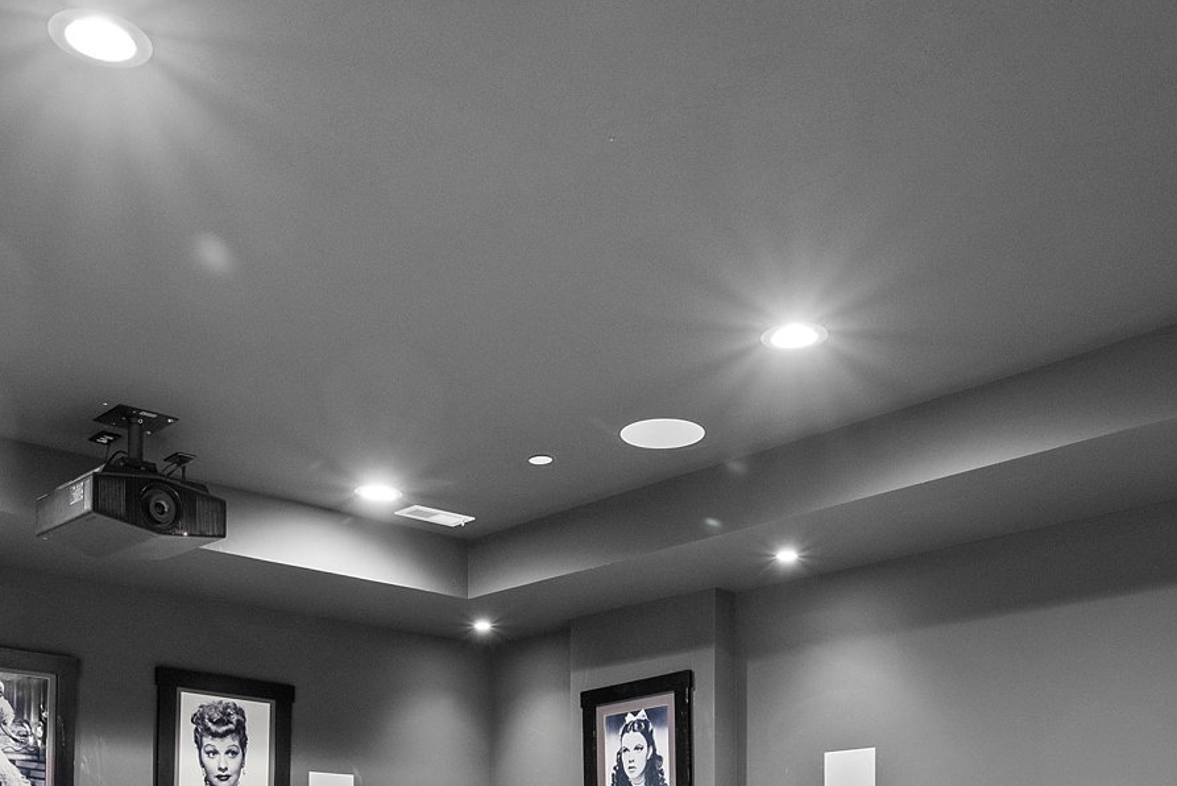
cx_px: 542
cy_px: 905
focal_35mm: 43
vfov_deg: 27.7
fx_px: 1419
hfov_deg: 45.0
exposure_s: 3
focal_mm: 15.5
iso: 500
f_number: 8
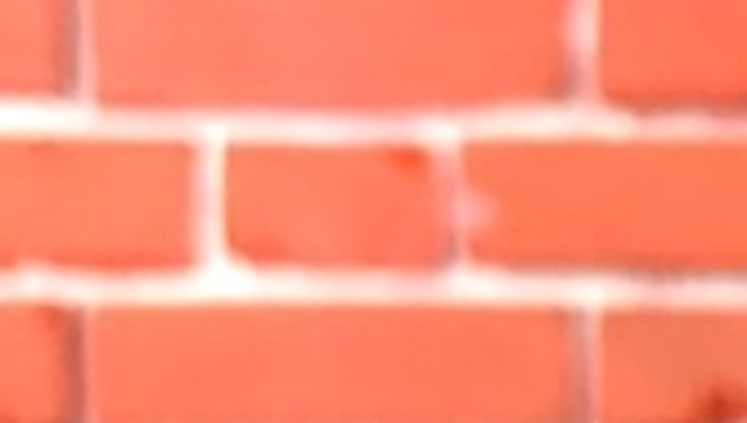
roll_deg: +0.0
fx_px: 4365
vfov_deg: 4.9
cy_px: 1863
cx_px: 1854
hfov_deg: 8.8
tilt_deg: -2.5
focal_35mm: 220
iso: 100
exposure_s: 1/6
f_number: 1.8
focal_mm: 3.99
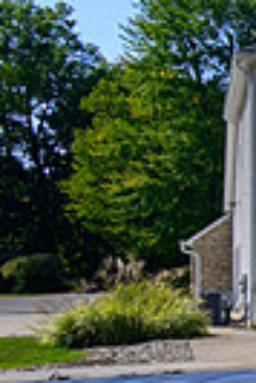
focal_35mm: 74
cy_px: 287
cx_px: 820
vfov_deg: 27.0
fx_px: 787
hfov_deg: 10.6
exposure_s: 1/200
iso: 100
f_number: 9
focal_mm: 17
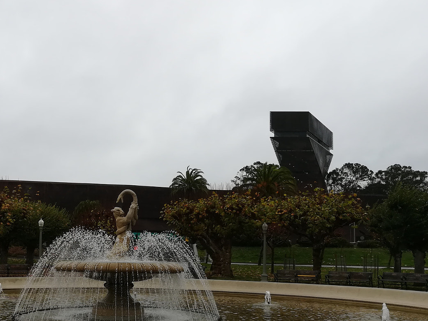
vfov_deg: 35.5
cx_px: 141
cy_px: 222
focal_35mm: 40
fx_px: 495
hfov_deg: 46.0
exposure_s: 1/306
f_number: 2.2
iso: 50
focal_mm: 3.83
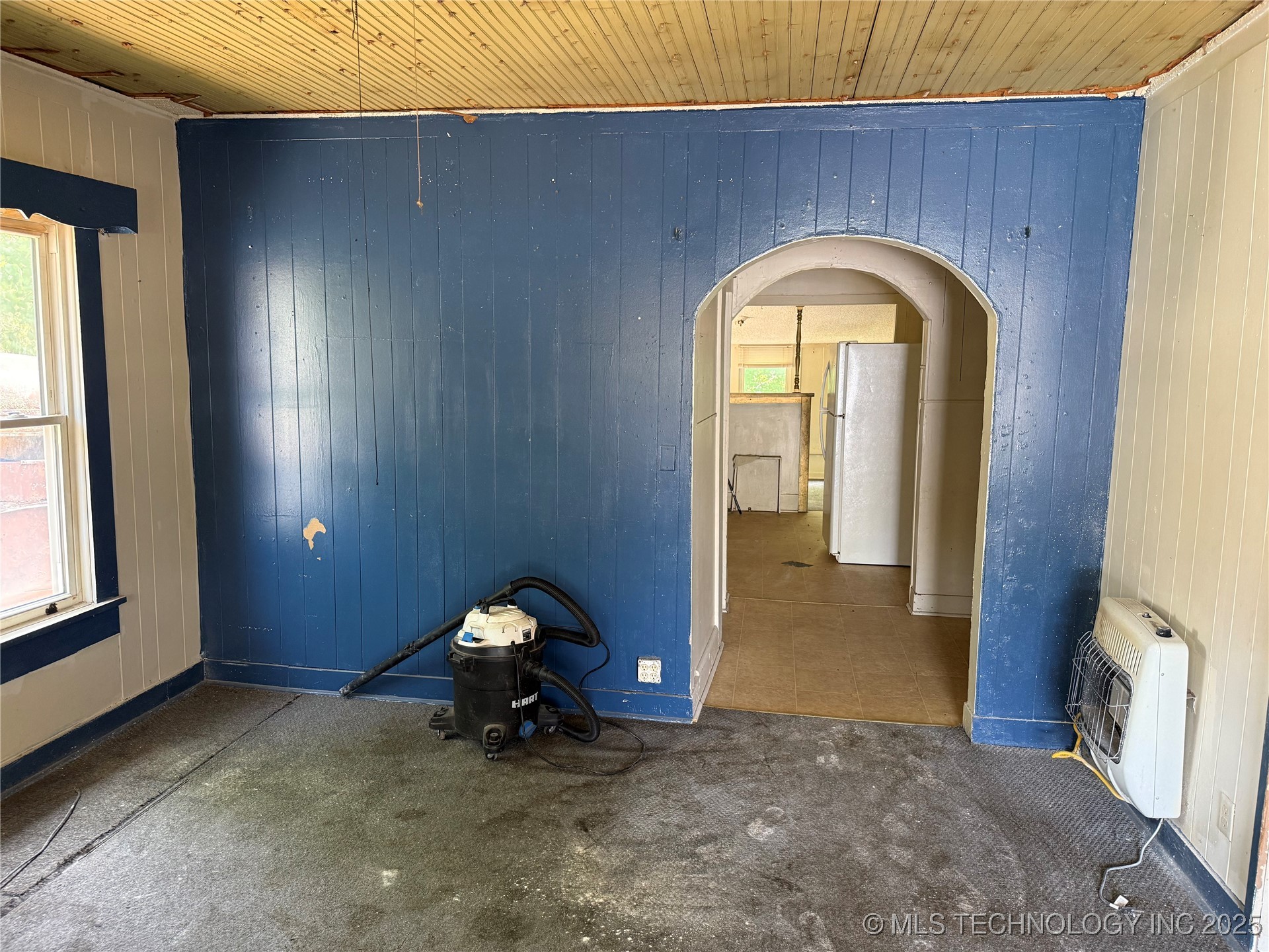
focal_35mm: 24
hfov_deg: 71.6
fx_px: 880
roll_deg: +0.1
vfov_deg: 56.8
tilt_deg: -7.7
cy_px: 476
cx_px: 634
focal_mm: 6.76
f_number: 1.78
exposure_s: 1/60
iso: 250
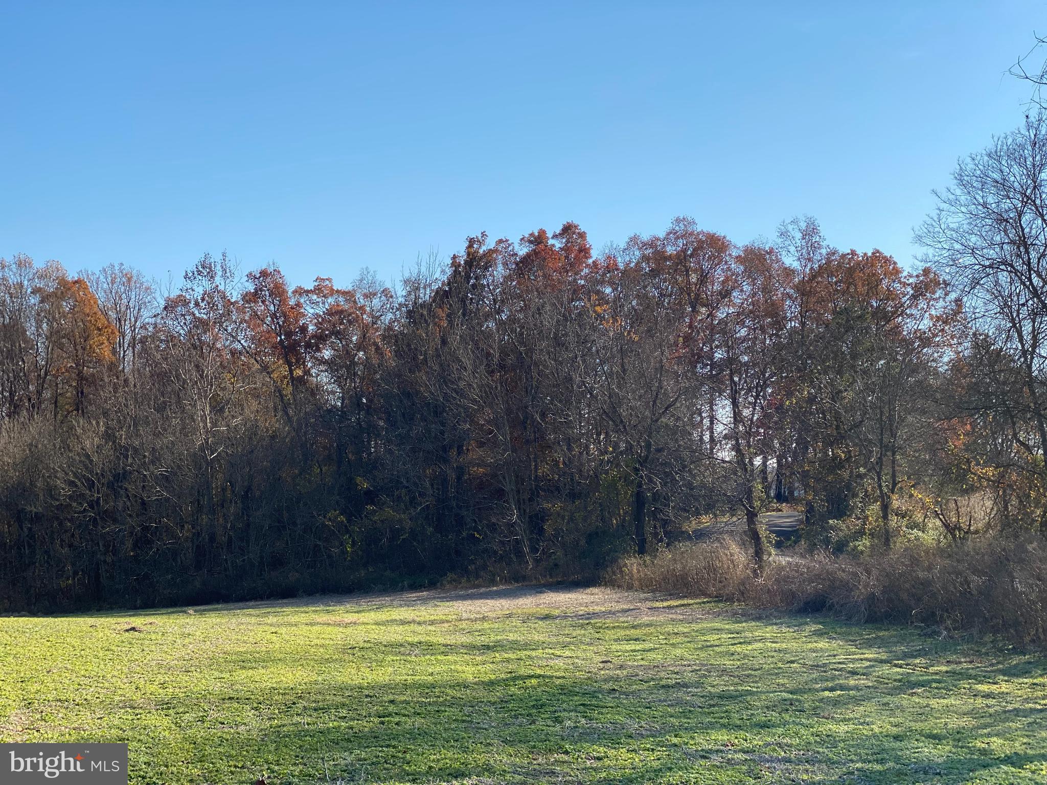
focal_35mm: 52
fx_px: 1573
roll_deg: -0.8
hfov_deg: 36.8
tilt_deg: +3.9
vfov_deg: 28.0
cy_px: 392
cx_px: 524
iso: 20
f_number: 2
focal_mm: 6
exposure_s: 1/1546
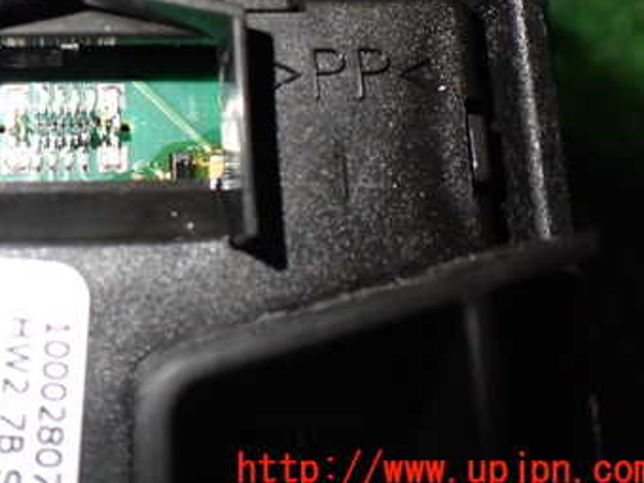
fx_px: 986
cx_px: 97
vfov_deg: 26.8
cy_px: 68
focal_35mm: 53
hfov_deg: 34.6
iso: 640
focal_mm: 5.4
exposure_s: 1/125
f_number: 2.3
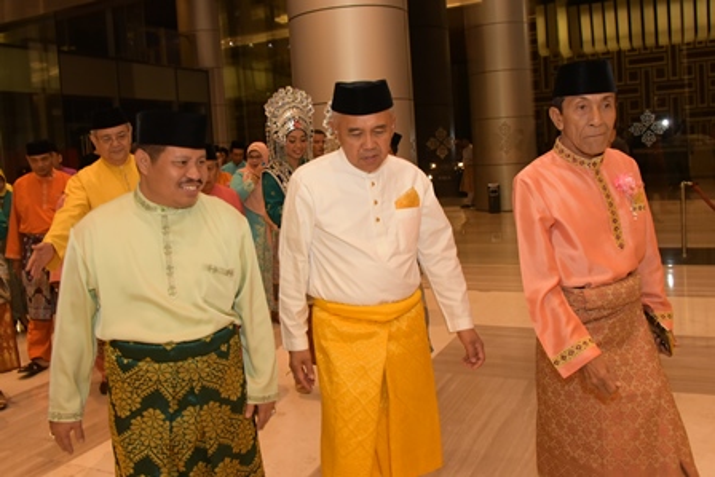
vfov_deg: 46.4
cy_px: 238
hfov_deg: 65.5
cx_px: 358
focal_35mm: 28
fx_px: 556
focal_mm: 28
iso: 2200
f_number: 6.3
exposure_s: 1/100
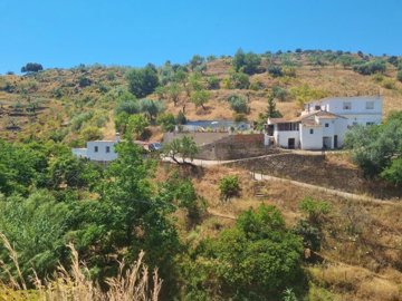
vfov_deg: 53.1
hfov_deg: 67.3
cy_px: 150
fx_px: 302
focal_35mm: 26
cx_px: 201
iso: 50
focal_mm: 5.4
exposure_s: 1/2400
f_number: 1.8
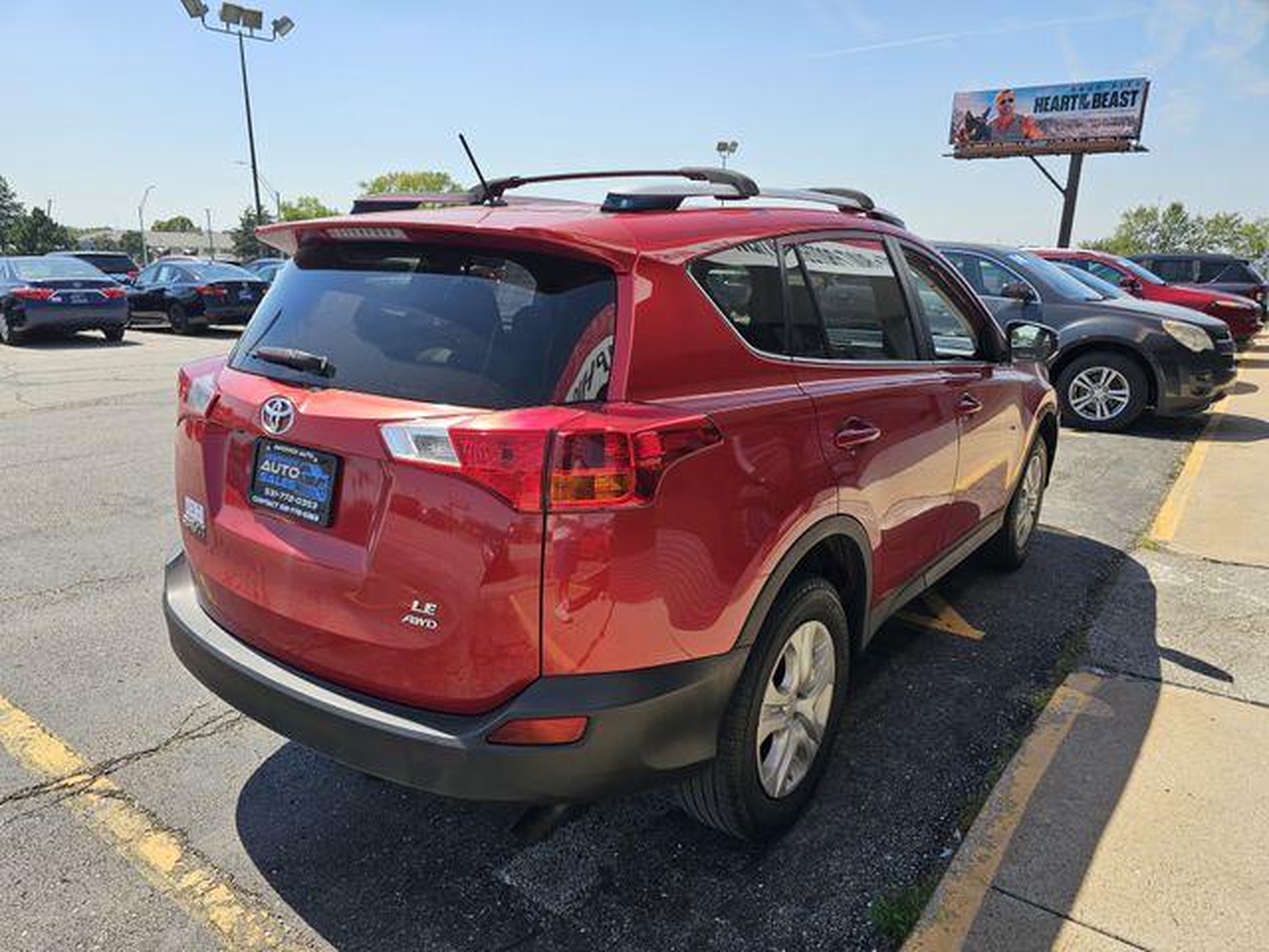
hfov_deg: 73.9
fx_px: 843
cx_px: 634
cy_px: 476
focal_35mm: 23
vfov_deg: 58.9
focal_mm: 6.3
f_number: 1.7
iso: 10
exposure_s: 1/553
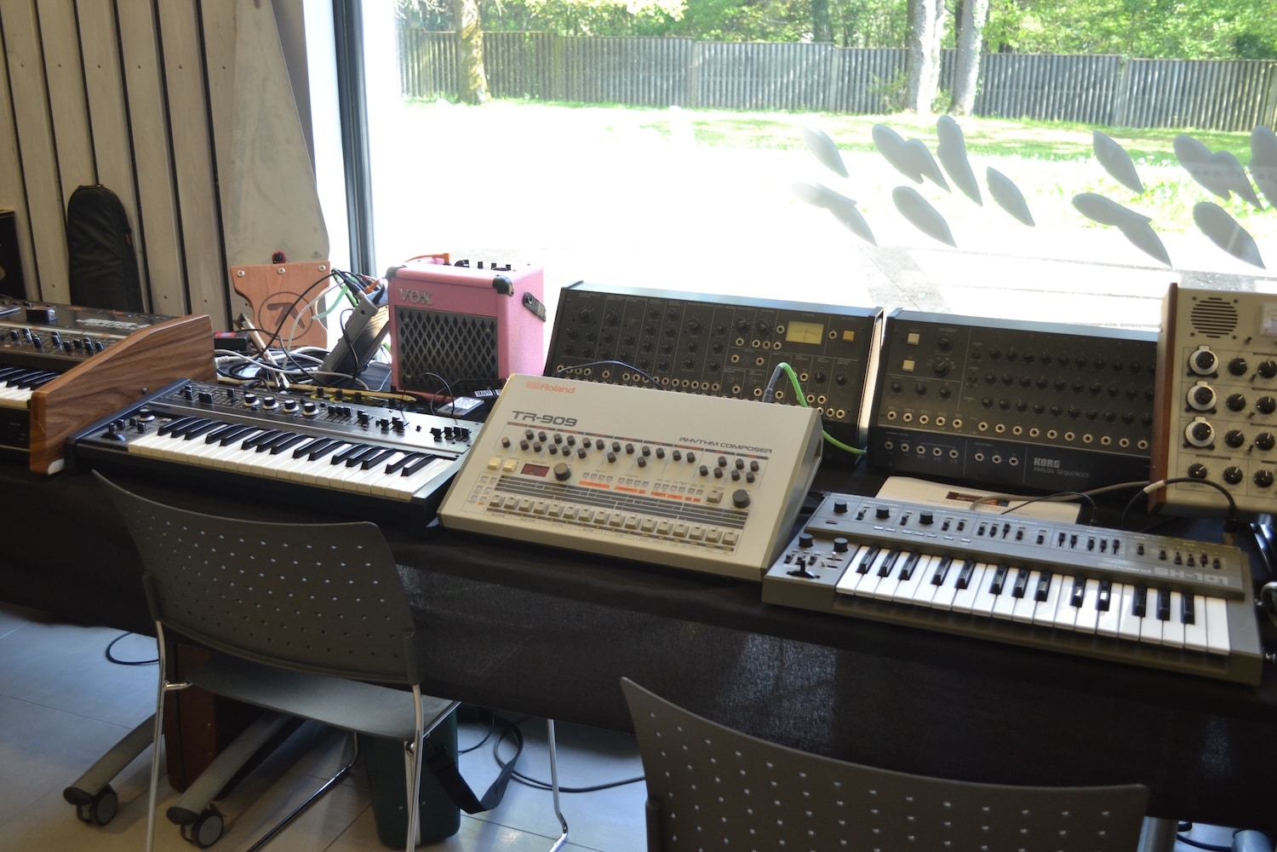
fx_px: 1170
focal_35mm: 33
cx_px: 638
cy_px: 426
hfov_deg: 57.2
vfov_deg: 40.0
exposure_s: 1/60
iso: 400
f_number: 4
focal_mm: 22
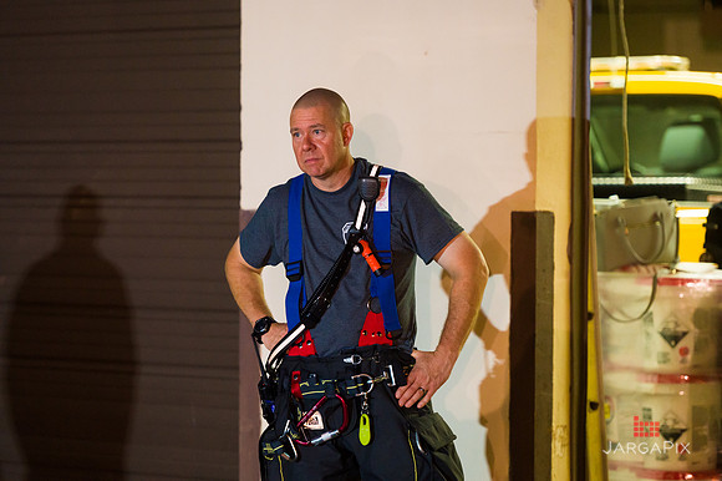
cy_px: 240
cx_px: 361
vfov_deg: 8.6
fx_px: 3207
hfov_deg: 12.8
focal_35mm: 160
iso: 3200
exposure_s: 1/125
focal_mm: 160
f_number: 3.2
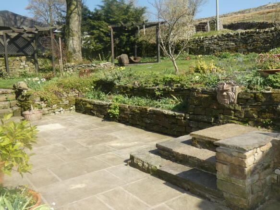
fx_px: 251
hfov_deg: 58.4
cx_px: 140
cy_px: 105
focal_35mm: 31
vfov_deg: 45.4
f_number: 3.3
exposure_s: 1/640
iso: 80
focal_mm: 5.5
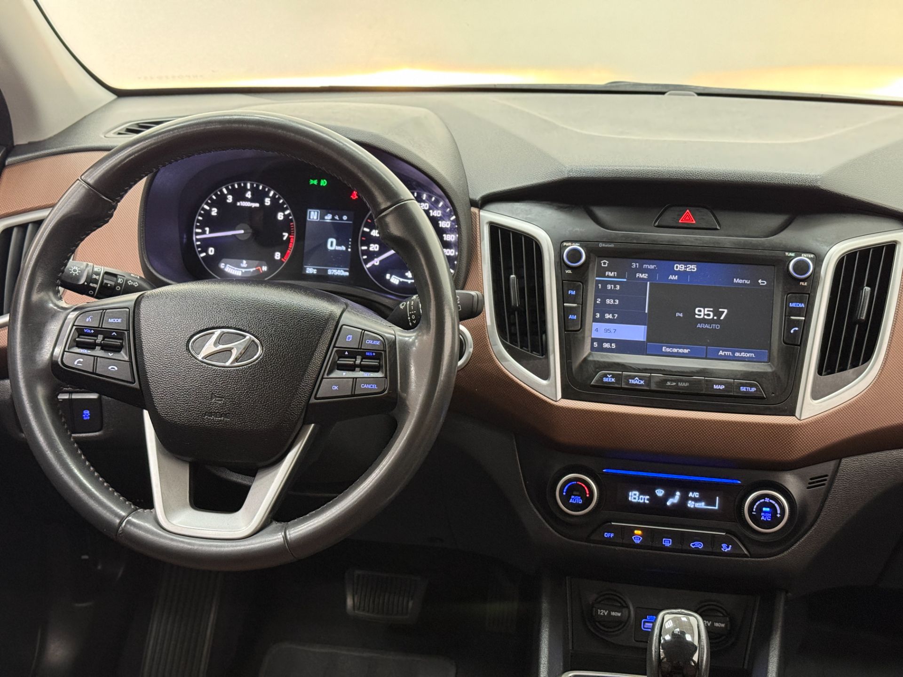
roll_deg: -1.1
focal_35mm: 48
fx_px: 1252
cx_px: 452
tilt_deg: -19.5
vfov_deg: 30.3
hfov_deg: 39.7
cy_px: 338
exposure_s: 1/40
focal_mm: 6.76
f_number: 1.78
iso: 320
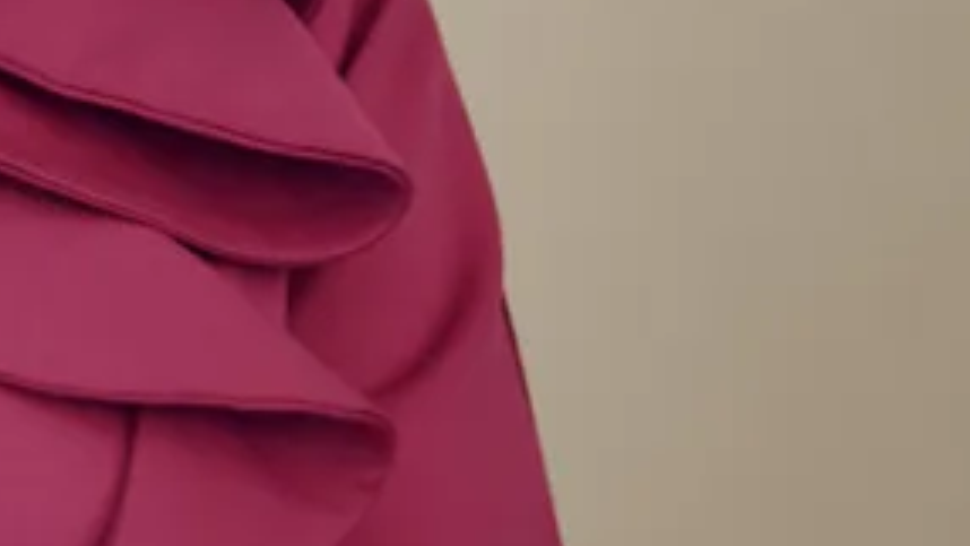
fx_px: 15847
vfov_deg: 2.0
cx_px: -1275
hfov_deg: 3.5
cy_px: 49
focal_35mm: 616
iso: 400
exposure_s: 1/85
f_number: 1.2
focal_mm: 56
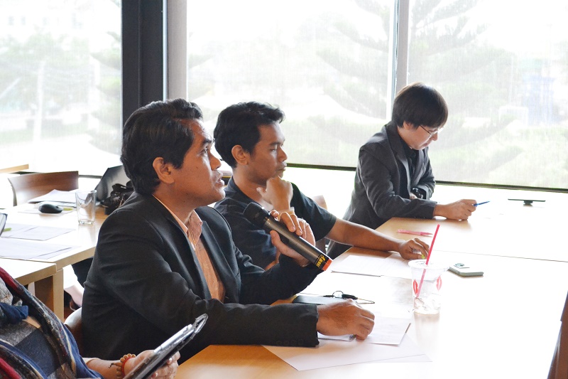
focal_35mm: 60
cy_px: 190
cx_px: 284
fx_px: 946
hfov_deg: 33.4
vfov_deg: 22.6
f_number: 5.3
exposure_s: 1/50
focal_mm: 40
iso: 3200
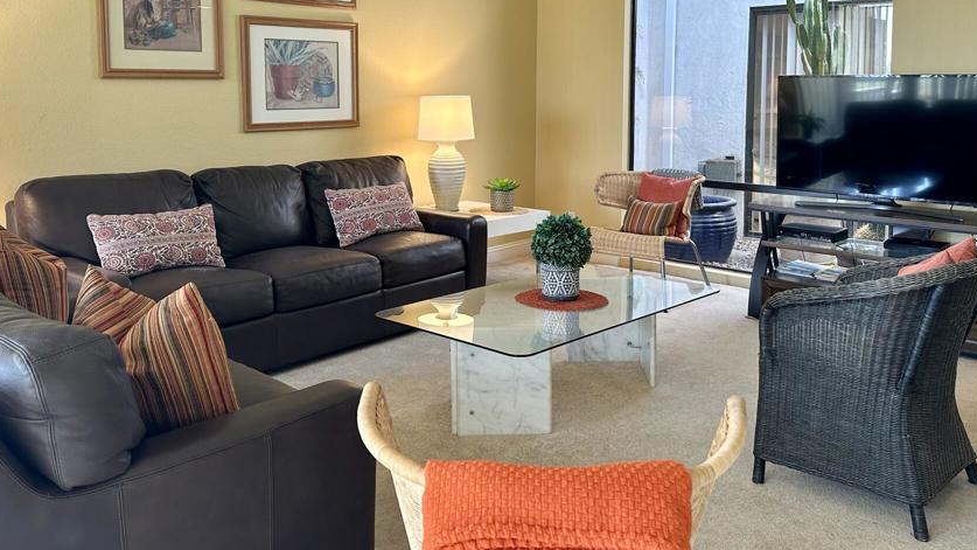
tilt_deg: -4.2
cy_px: 140
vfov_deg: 35.9
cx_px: 487
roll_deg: -0.1
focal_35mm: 32
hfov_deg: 61.0
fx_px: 829
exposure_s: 1/120
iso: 125
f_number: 1.78
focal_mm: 6.86
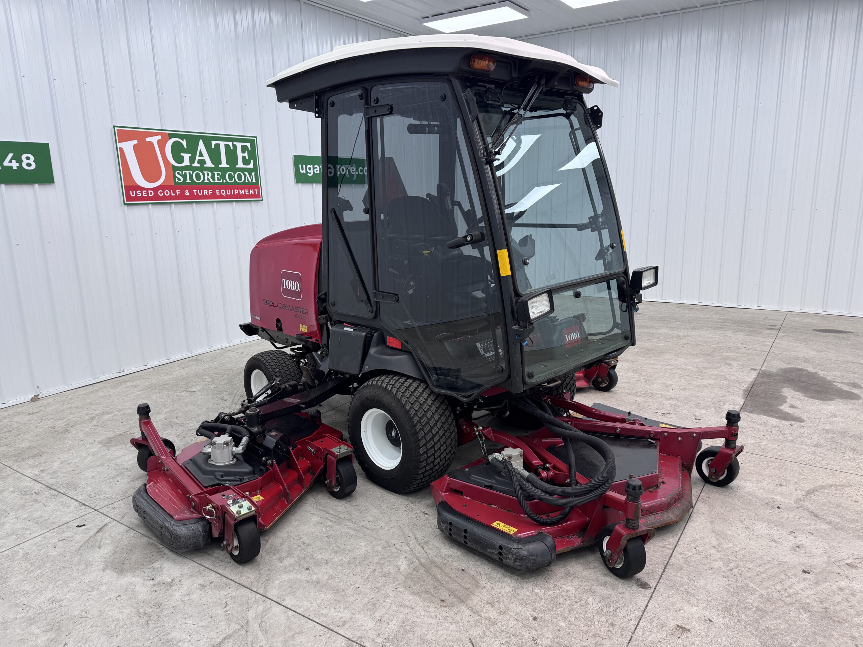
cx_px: 432
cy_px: 324
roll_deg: +1.2
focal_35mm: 24
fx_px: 598
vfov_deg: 56.8
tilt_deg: -13.7
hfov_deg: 71.6
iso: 80
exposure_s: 1/120
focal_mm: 6.76
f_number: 1.78
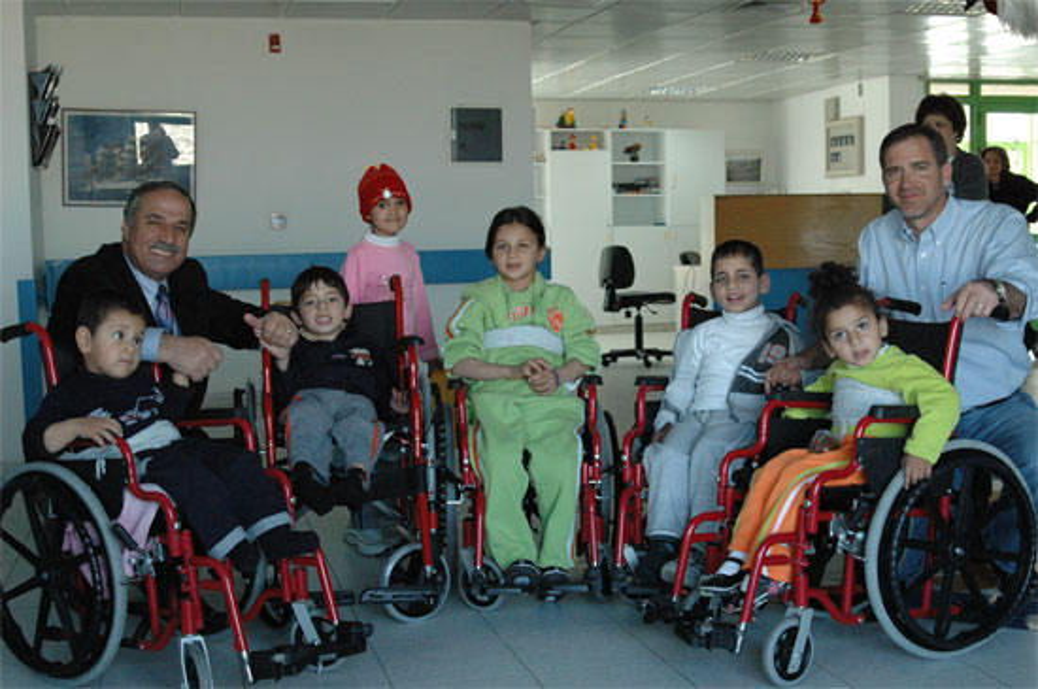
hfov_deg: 38.9
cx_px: 519
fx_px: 1468
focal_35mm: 51
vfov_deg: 26.4
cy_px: 344
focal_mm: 34
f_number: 5.6
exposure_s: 1/125
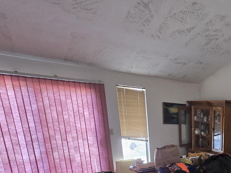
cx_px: 230
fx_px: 194
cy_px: 176
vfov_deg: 41.4
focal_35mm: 29
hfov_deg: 50.3
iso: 400
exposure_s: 1/60
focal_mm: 2.2
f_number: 2.2
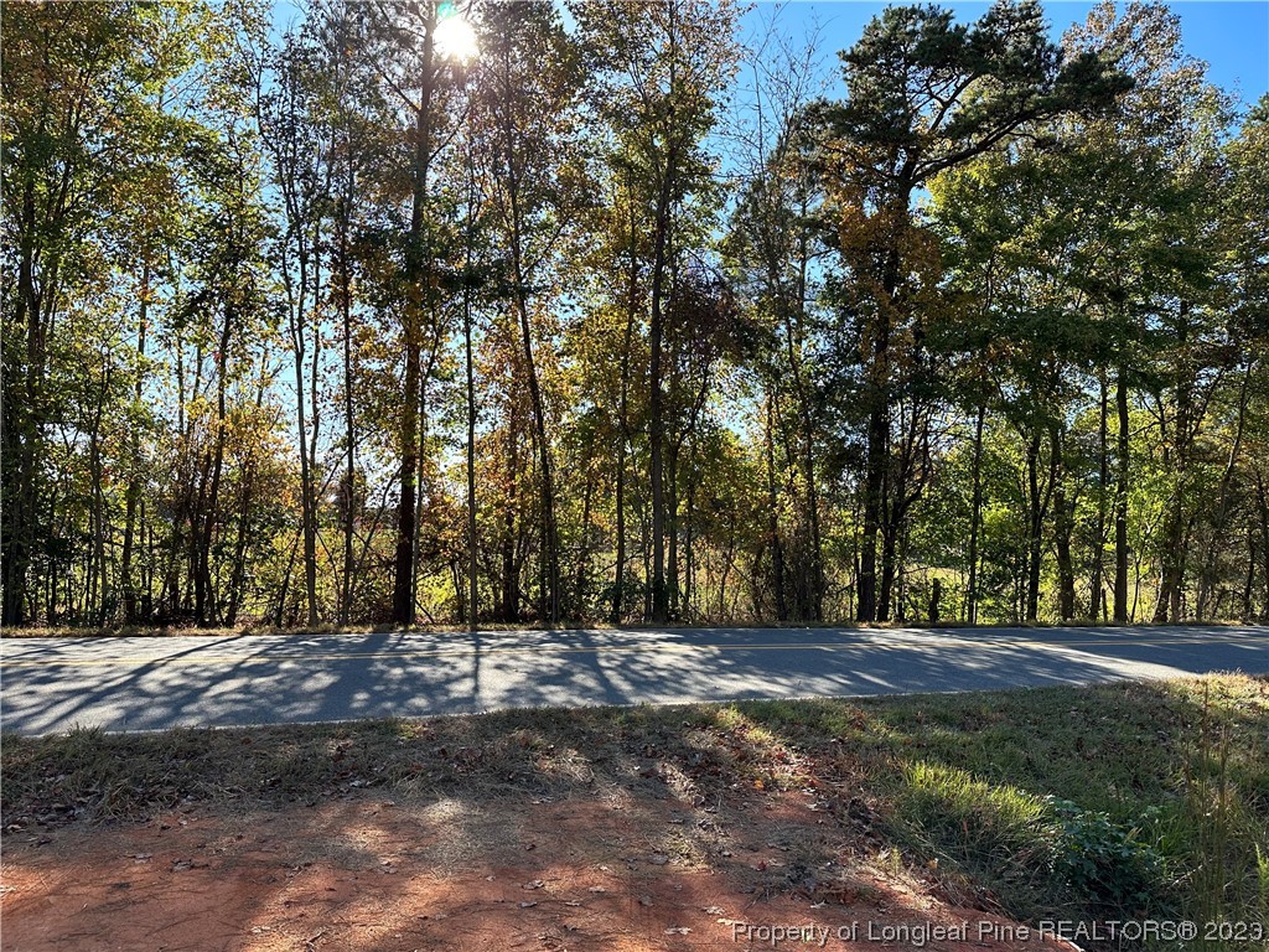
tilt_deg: +2.3
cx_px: 634
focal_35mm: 24
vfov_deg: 56.8
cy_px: 476
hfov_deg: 71.6
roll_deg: -2.6
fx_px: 880
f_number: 1.78
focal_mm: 6.86
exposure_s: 1/1241
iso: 80
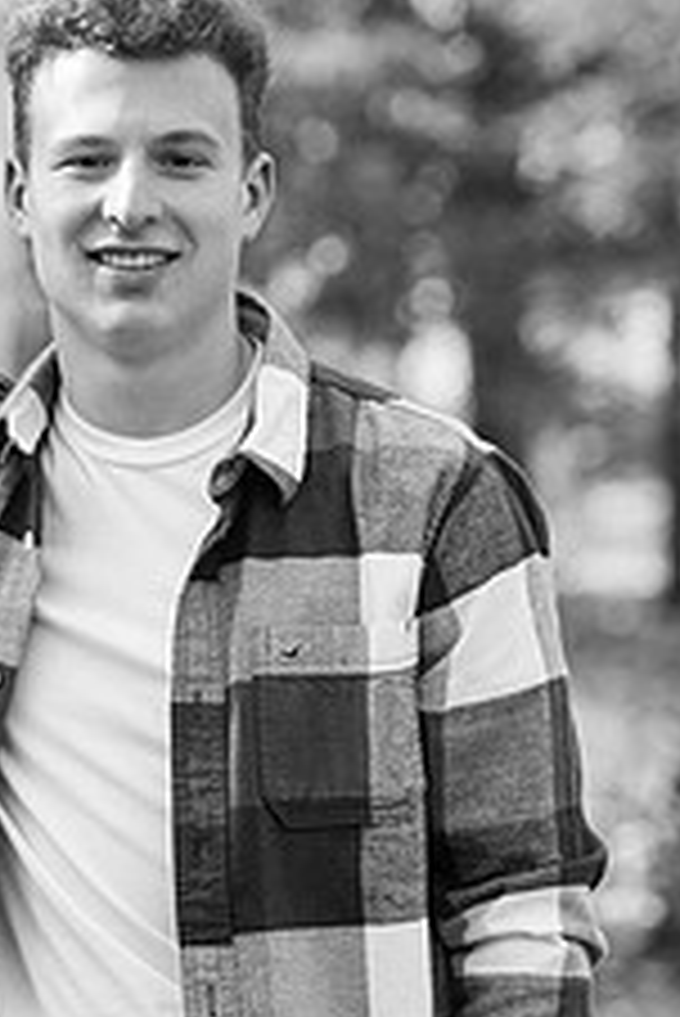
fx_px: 5912
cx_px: 32
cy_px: 608
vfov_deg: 9.8
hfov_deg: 6.6
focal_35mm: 209
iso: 400
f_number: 3.2
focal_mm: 105
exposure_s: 1/200
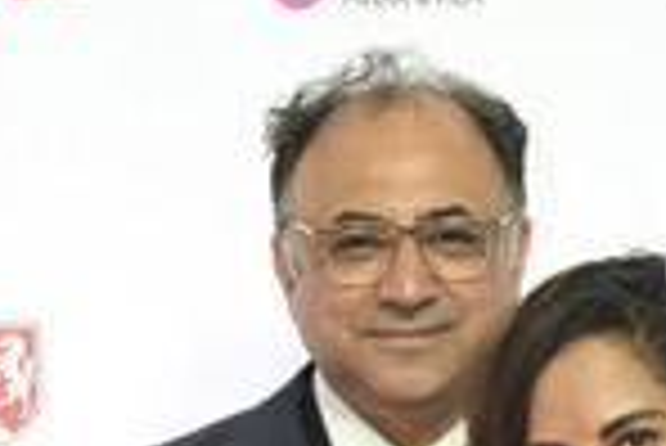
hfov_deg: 11.0
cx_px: 472
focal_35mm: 186
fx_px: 3444
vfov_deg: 7.1
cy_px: 883
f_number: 5
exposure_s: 1/200
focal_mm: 69
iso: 1600
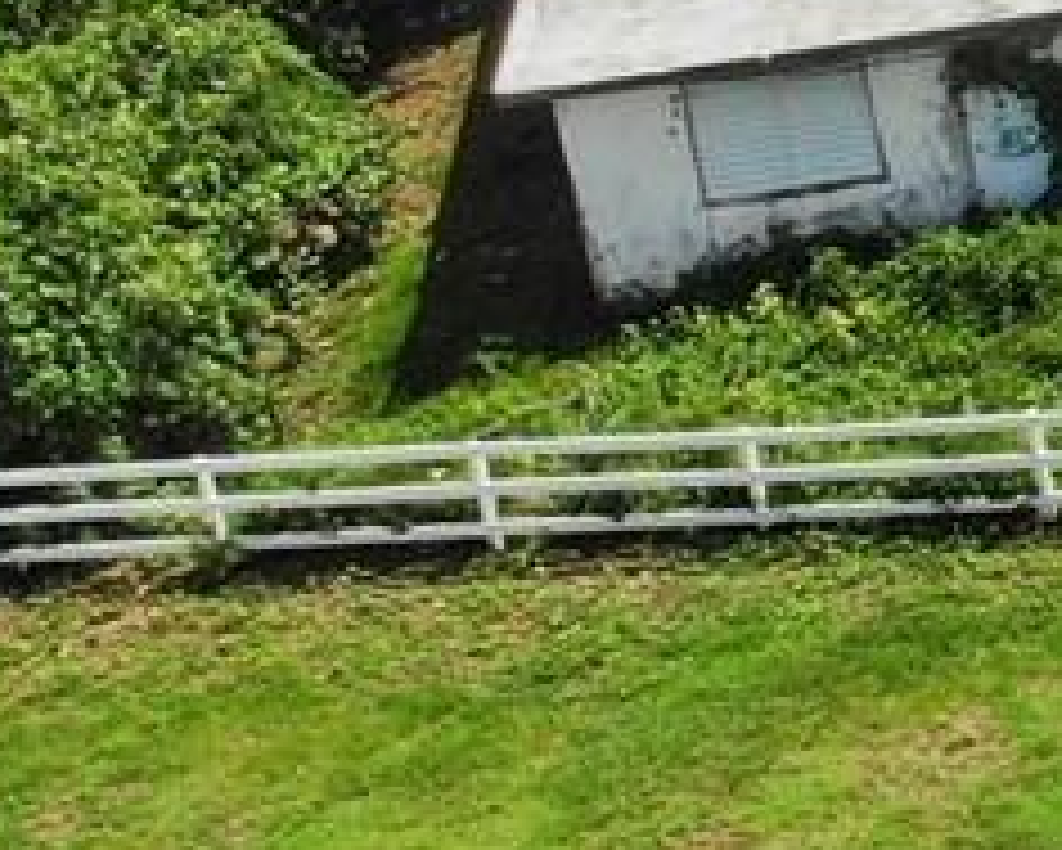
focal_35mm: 159
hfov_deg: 9.2
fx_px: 5000
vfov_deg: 9.3
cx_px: 3393
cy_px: -677
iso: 100
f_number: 2.8
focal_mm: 4.5
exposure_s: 1/62.6
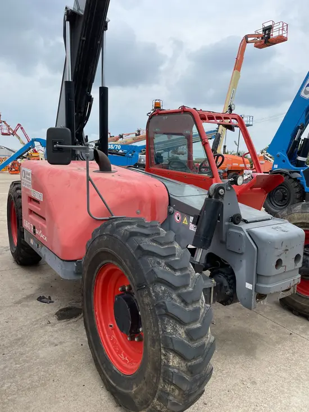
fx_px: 309
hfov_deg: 53.1
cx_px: 154
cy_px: 206
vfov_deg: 67.3
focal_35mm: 26
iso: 32
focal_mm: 4.2
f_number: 1.6
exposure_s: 1/2353
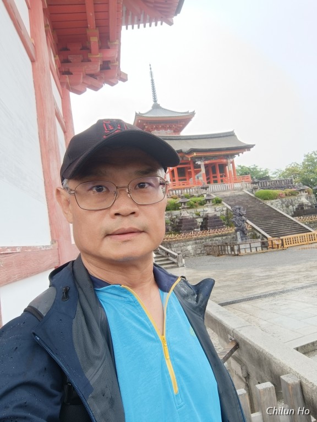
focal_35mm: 24
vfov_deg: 71.6
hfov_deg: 56.8
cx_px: 158
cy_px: 211
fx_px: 293
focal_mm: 3.24
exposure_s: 1/100
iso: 58
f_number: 2.45
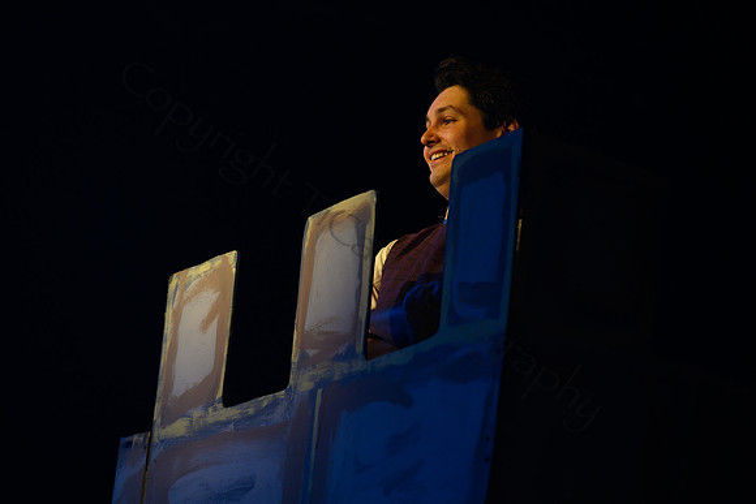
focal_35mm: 185
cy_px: 252
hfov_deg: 11.1
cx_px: 378
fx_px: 3886
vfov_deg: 7.4
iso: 1250
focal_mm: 185
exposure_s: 1/80
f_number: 3.5
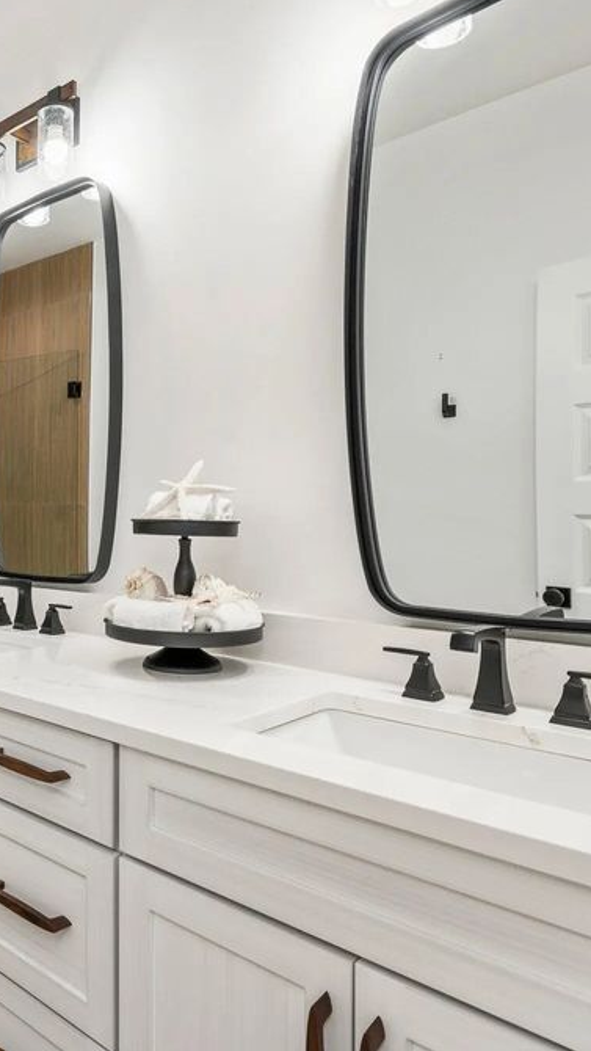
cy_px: 520
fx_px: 691
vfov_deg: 74.5
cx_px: 17
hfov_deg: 41.1
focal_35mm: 25
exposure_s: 1/50
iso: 200
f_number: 9
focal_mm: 15.5
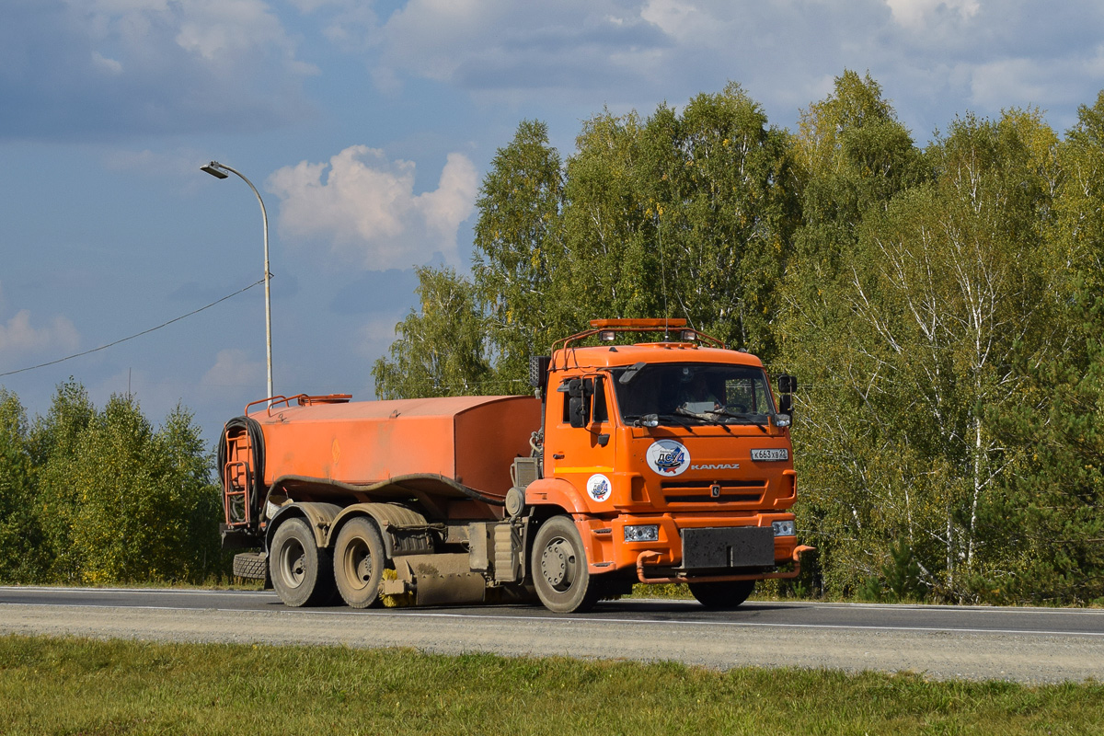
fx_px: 2530
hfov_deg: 24.6
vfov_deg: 16.6
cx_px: 552
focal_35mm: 82
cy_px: 368
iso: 200
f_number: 7.1
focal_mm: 55
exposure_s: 1/1000
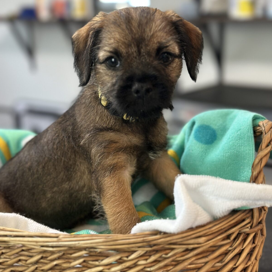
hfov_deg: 30.0
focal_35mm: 57
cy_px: 146
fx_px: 507
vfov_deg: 30.0
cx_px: 135
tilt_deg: -15.8
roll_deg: +0.1
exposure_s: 1/40
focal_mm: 6.86
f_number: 1.78
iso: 320
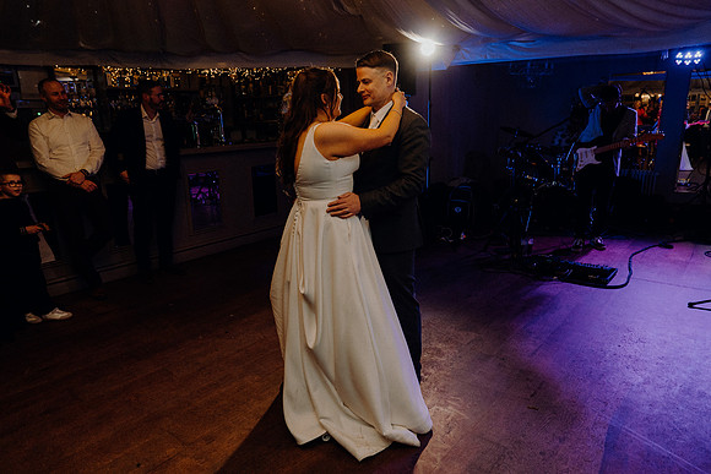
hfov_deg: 73.7
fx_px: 474
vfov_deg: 53.2
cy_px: 237
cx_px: 356
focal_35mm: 24
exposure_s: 1/160
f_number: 3.5
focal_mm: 24
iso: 2500
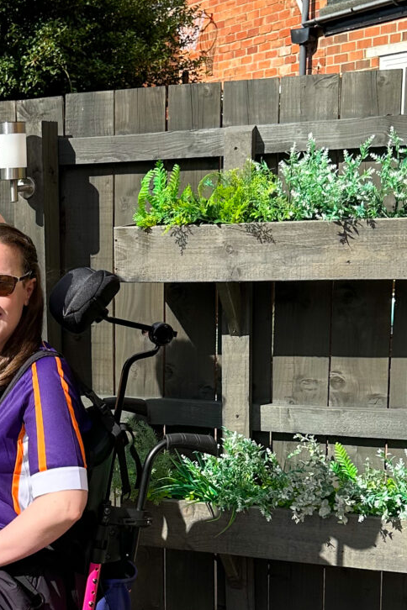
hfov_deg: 19.8
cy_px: 424
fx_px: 1119
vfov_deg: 30.2
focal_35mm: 66
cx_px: -24
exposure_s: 1/3000
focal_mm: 6.86
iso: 80
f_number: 1.8
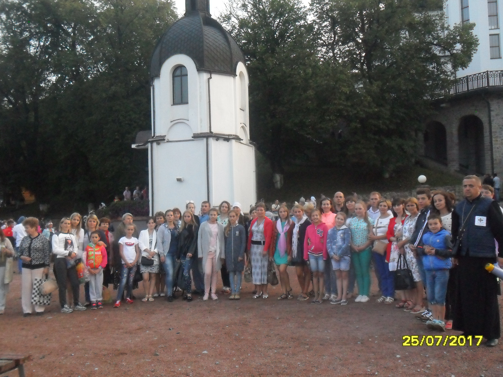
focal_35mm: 37
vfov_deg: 38.7
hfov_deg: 50.1
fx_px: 538
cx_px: 252
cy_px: 188
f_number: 4
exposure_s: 1/45
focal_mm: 6.6
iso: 400
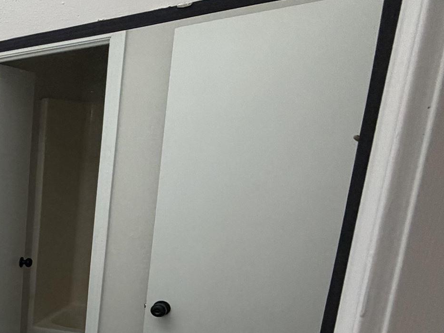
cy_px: 324
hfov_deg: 27.5
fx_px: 590
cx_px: -231
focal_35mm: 46
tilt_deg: -15.1
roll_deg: +3.8
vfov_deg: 29.6
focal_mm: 2.22
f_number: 2.2
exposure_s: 1/120
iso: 250
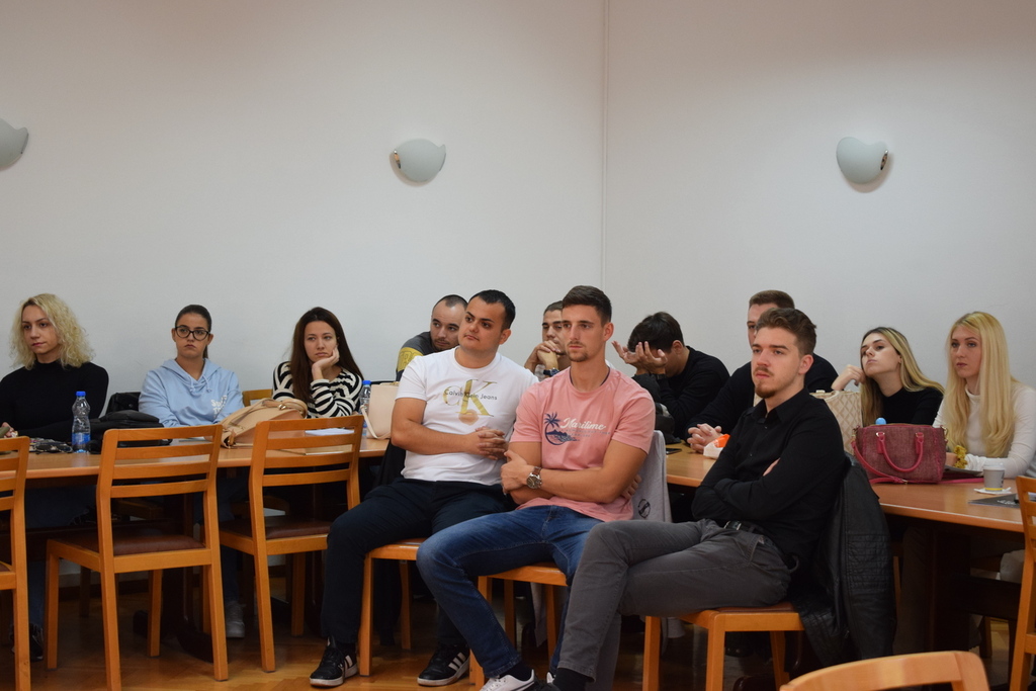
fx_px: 1986
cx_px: 518
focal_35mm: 69
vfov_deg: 19.7
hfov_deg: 29.2
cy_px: 346
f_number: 5.3
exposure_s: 1/60
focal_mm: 46
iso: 1100
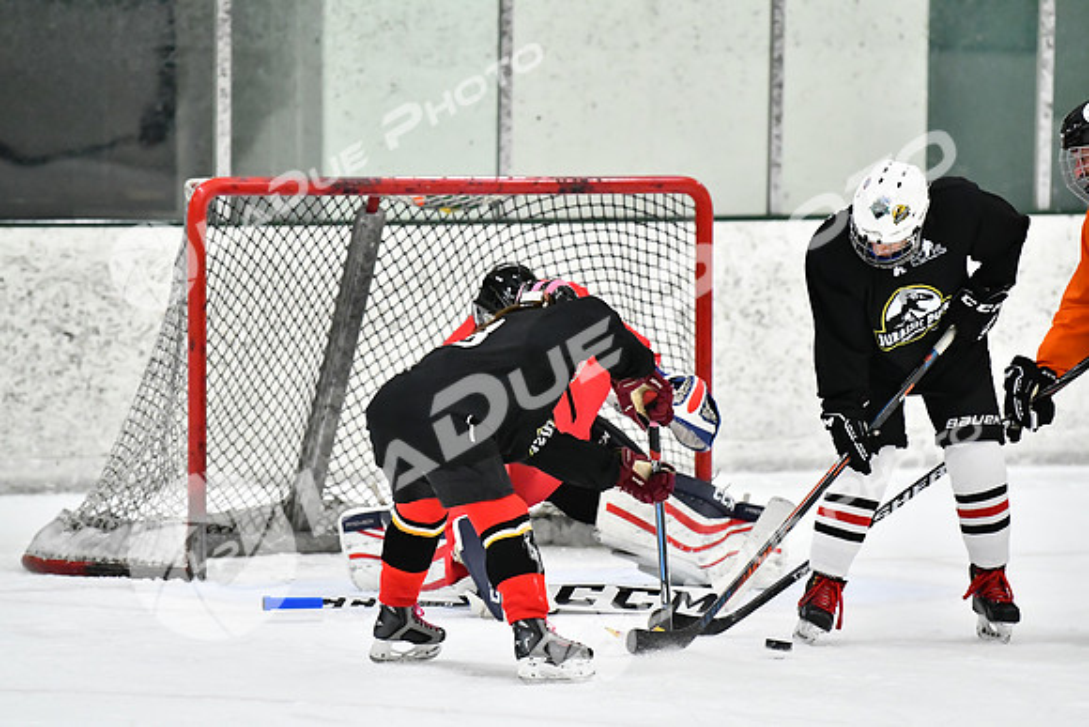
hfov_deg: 9.1
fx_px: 6808
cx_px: 544
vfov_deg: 6.1
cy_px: 364
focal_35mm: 225
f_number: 2.8
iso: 5000
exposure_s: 1/1250
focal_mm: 150
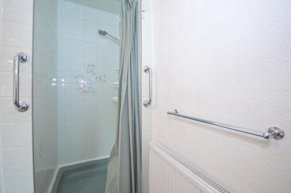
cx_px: 146
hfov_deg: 100.4
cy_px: 96
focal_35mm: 15
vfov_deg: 77.2
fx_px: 121
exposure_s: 1/60
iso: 1250
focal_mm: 10
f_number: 4
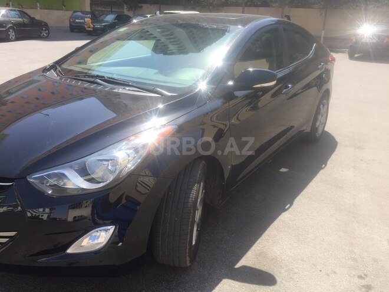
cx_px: 194
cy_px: 146
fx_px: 326
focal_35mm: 29
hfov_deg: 61.7
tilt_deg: -19.3
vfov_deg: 48.2
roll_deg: -4.7
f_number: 2.2
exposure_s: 1/807
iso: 32
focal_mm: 4.15
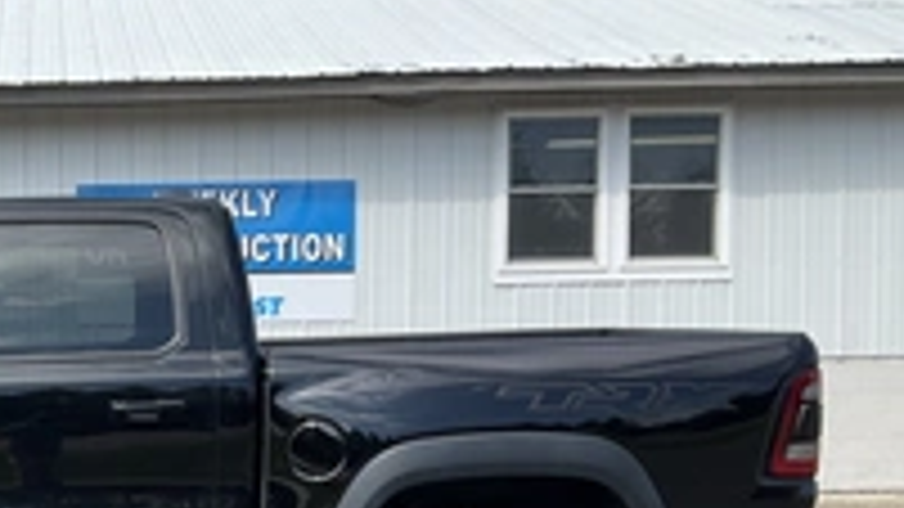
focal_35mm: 63
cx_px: 9
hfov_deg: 31.0
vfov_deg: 18.7
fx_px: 1510
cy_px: 477
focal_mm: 3
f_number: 1.8
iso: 25
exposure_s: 1/1311
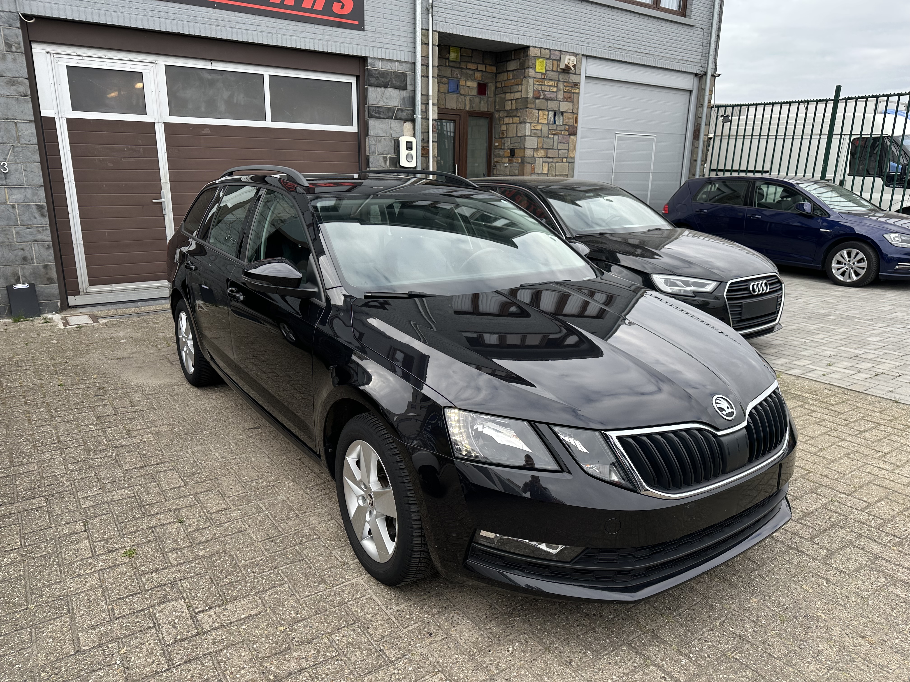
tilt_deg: -13.5
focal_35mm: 24
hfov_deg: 71.6
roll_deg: -1.4
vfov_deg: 56.8
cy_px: 341
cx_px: 455
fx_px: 631
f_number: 1.78
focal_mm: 6.86
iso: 80
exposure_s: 1/785
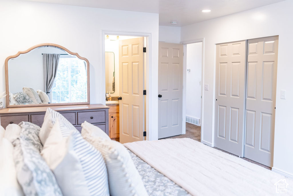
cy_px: 98
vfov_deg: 37.4
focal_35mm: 35
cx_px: 146
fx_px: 289
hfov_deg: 53.8
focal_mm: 35
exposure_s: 1/250
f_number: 2.8
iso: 1000
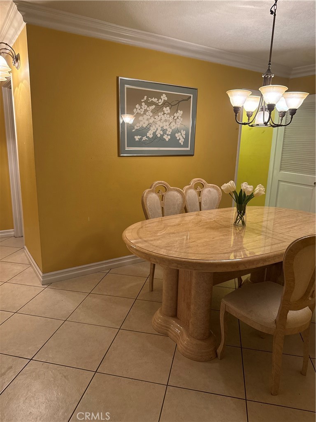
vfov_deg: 71.6
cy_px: 211
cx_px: 158
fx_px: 292
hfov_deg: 56.8
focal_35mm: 24
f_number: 1.78
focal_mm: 6.76
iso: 400
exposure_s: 1/60
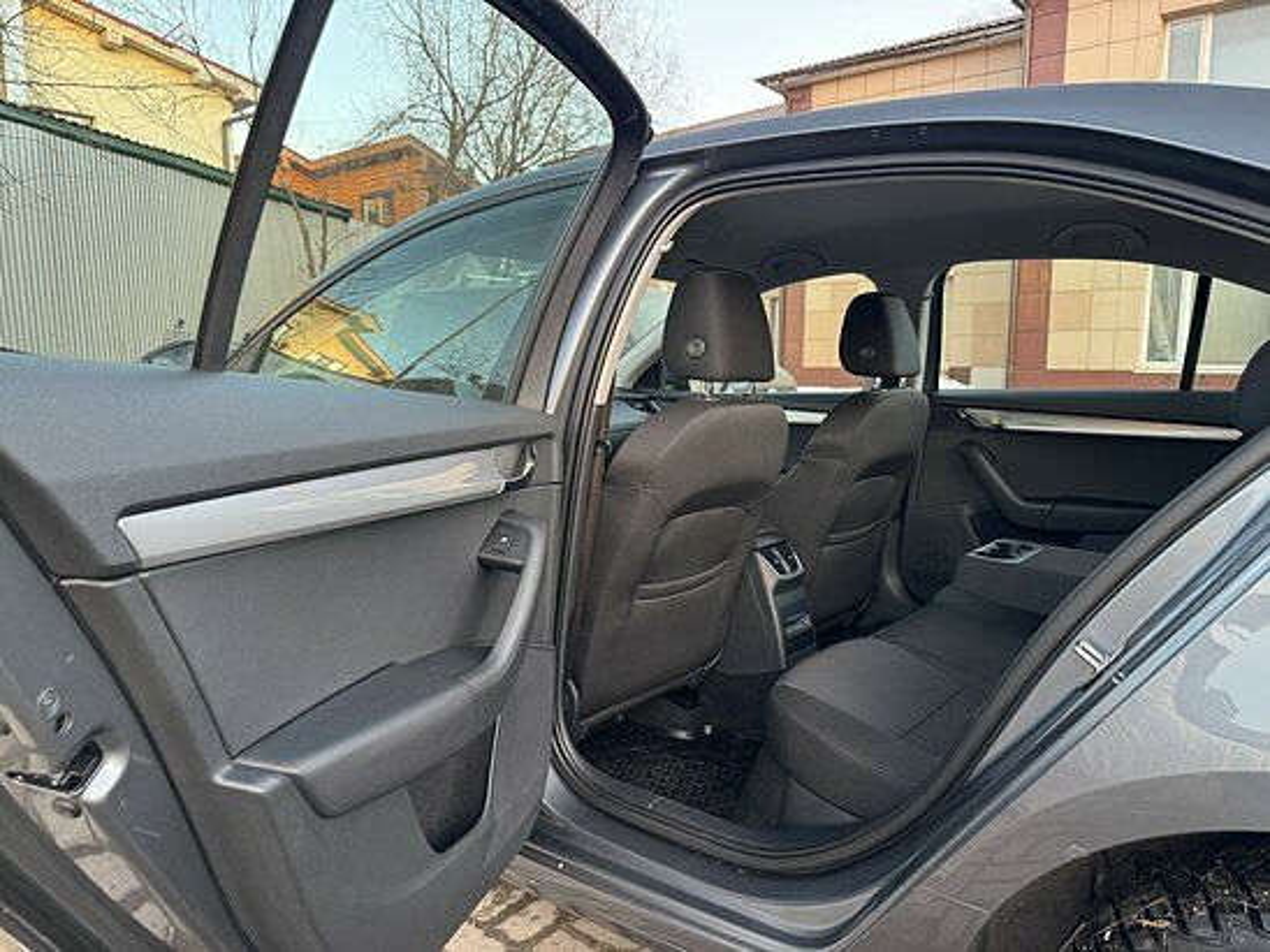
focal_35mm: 24
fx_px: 881
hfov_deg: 71.6
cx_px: 635
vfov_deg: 56.8
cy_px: 476
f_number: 1.78
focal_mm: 6.76
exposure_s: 1/65
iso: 200
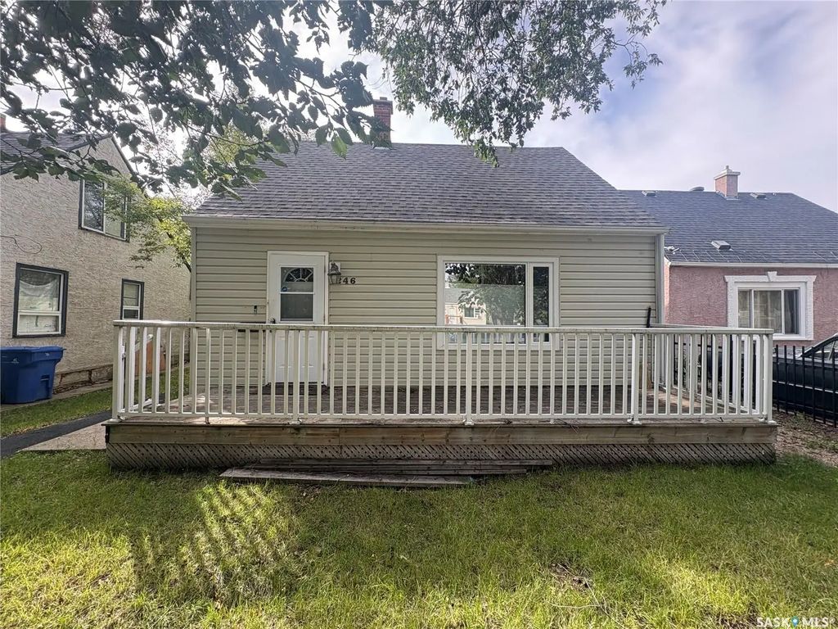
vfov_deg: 85.7
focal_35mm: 14
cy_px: 314
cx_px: 419
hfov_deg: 102.1
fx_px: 339
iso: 40
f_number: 2.2
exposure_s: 1/230
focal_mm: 2.22
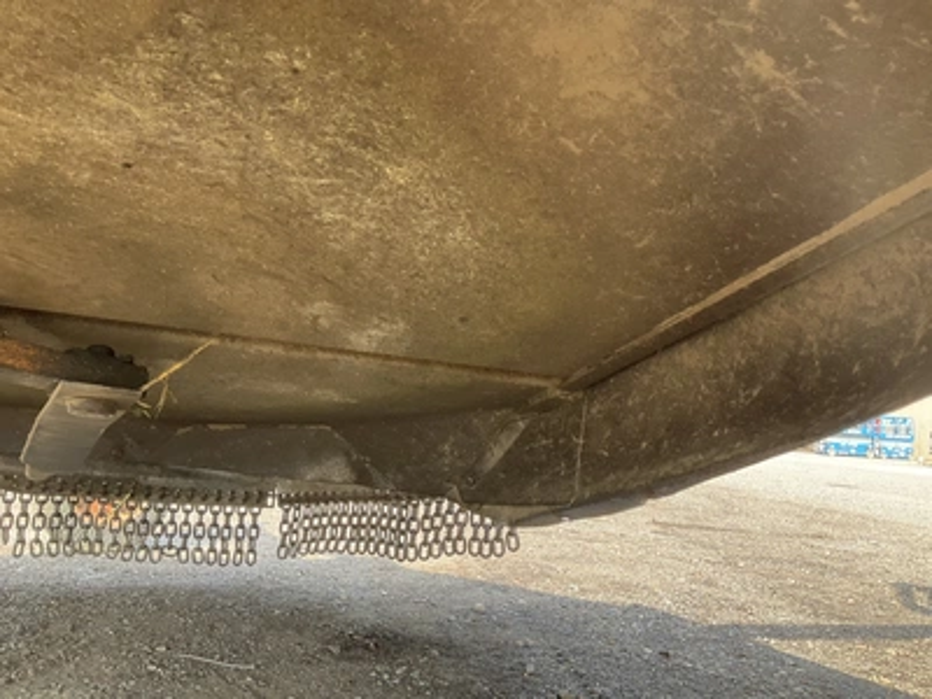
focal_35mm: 29
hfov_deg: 61.7
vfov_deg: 48.2
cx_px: 466
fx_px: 781
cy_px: 350
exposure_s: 1/125
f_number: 1.8
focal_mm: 3
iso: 32
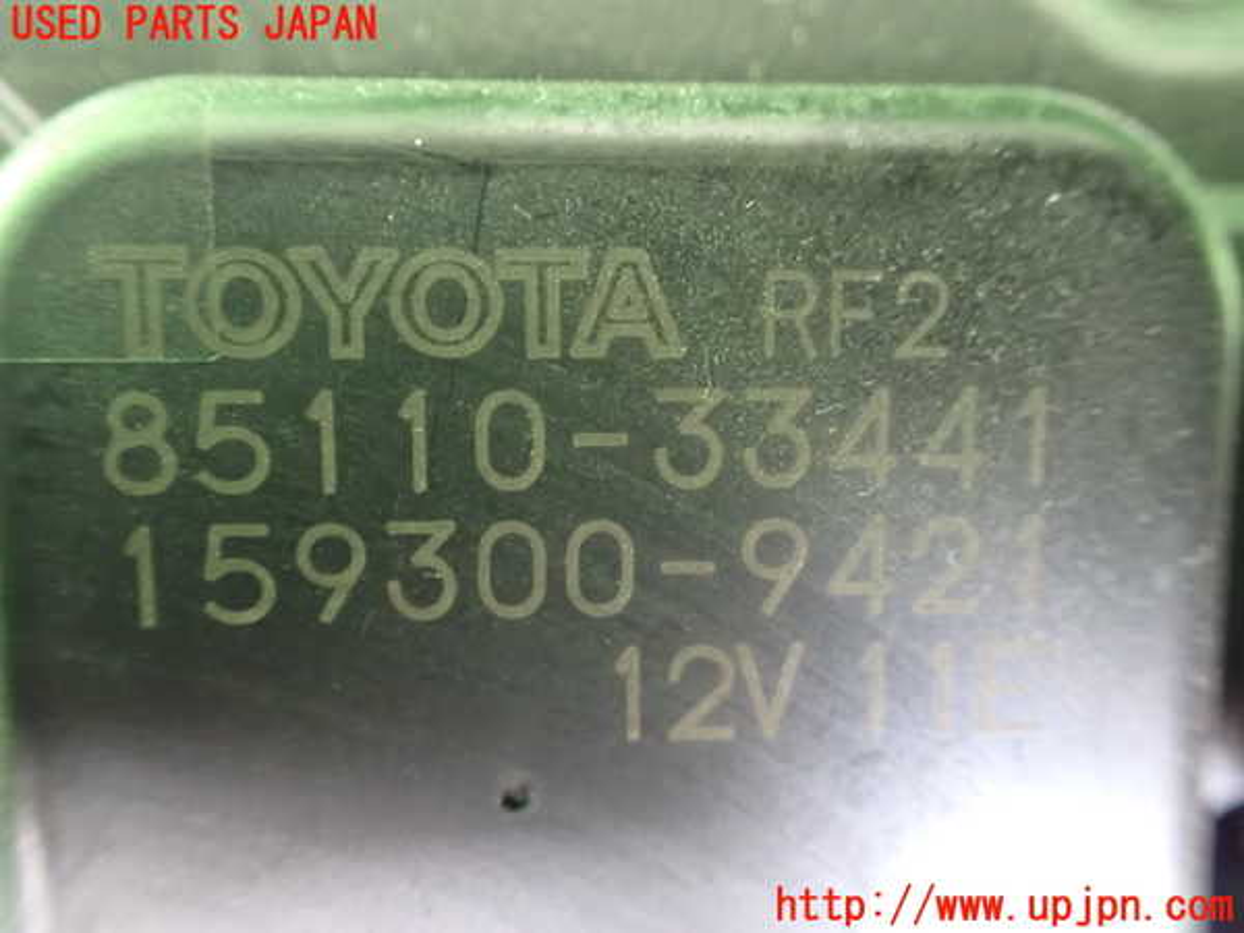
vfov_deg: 46.8
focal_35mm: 30
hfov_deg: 60.0
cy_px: 466
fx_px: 1078
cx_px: 622
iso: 1250
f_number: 2.3
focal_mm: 5.4
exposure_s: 1/30
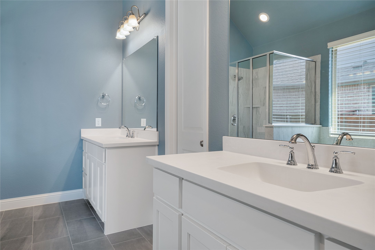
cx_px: 188
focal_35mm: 24
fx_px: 250
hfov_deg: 73.7
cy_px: 125
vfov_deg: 53.1
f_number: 9
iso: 500
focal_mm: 24
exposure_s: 1/13
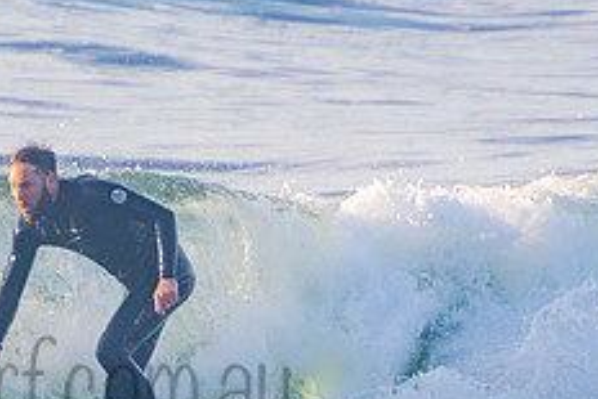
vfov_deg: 0.9
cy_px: 354
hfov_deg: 1.3
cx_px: 18
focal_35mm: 1555
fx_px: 25845
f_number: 5.6
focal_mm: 400
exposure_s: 1/1250
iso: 500
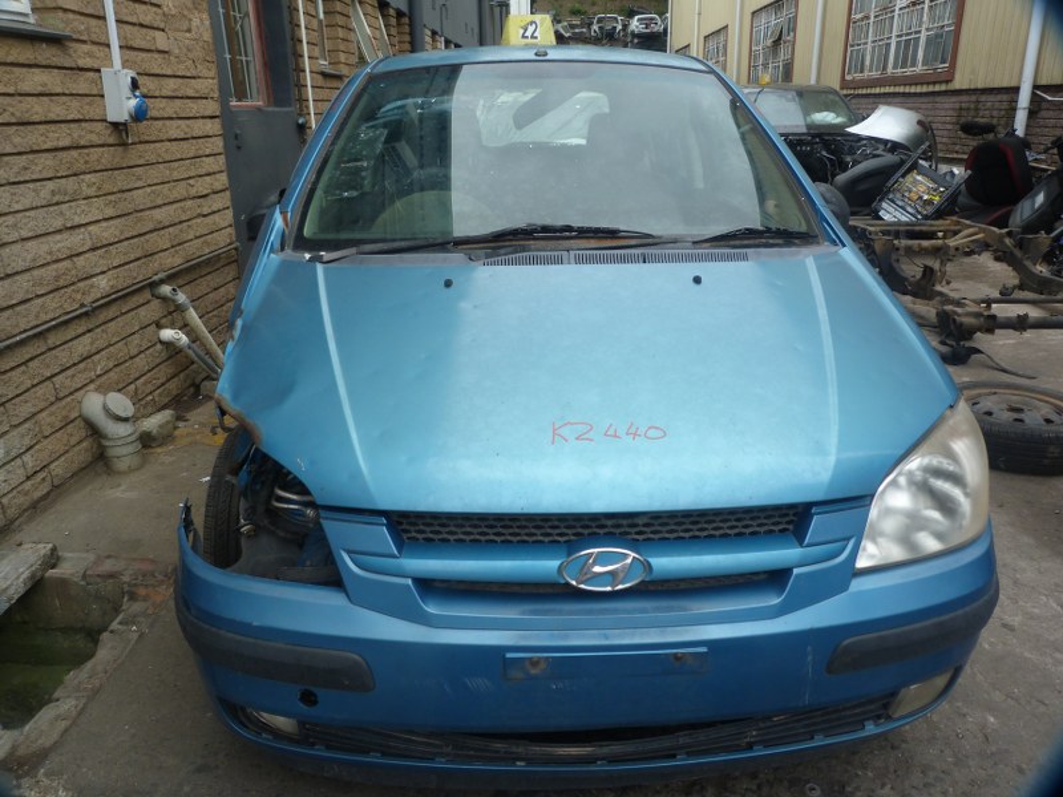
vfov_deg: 54.9
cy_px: 398
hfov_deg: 69.4
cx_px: 532
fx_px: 768
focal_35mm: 25
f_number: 4
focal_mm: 4.5
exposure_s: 1/250
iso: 80
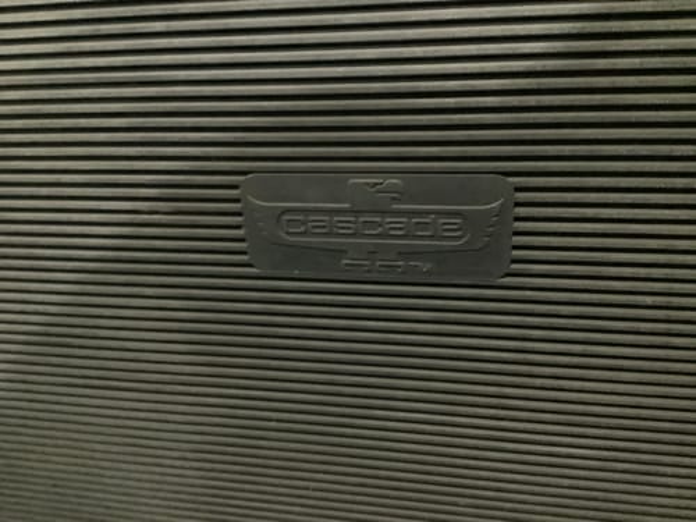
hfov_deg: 58.4
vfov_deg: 45.4
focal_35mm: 31
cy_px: 261
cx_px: 348
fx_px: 623
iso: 800
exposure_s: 1/17
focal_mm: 3.3
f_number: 2.4
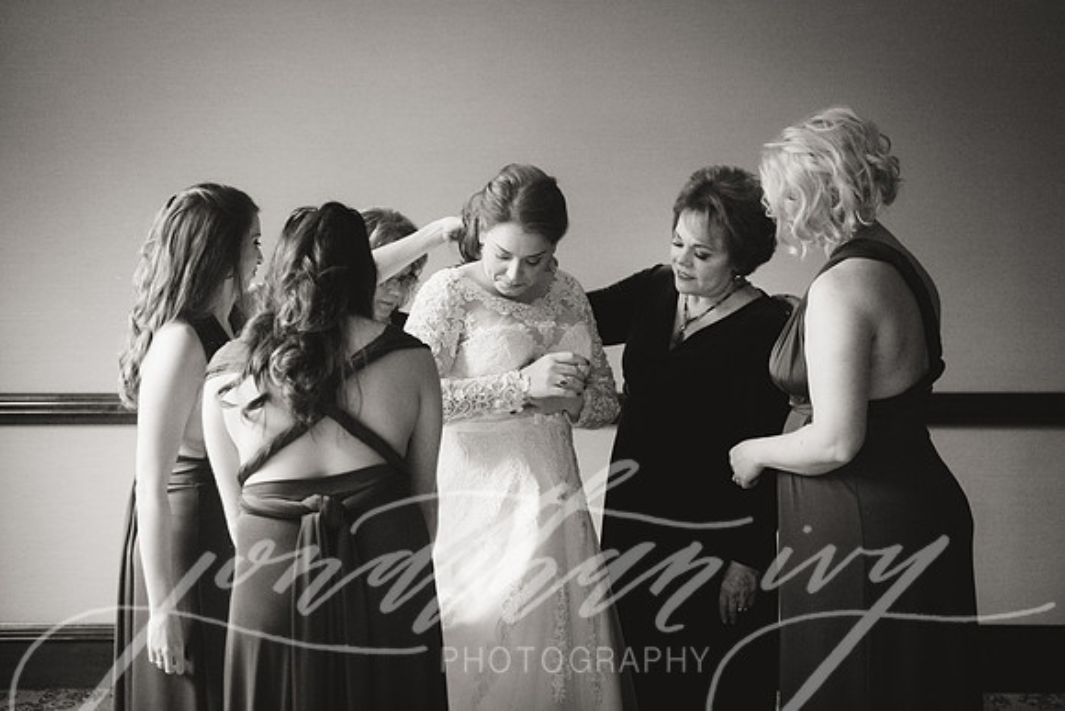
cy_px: 298
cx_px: 516
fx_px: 1587
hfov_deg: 37.1
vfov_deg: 25.2
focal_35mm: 54
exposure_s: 1/160
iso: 2000
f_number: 2.8
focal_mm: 46
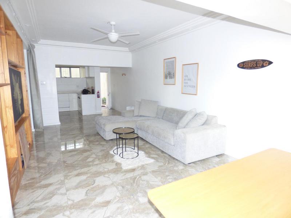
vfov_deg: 66.0
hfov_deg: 81.7
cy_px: 109
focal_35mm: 20
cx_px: 146
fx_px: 168
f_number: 2.8
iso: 400
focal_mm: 3.58
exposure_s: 1/60
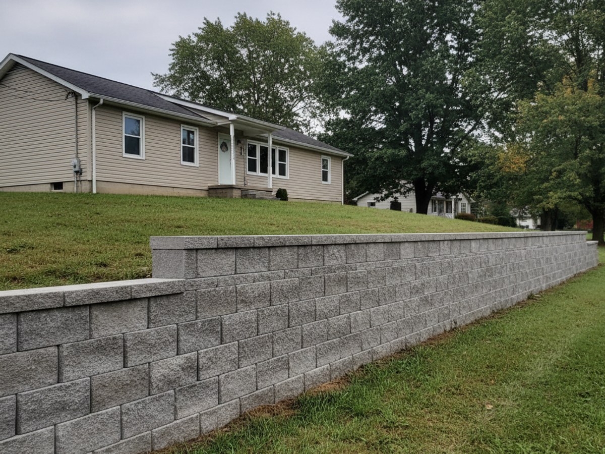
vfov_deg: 58.9
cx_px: 302
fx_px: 402
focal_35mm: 23
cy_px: 227
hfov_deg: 73.9
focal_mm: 6.4
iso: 371
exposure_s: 1/1356
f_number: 1.8
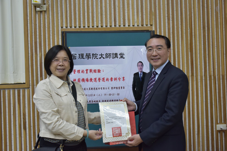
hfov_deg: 53.1
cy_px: 76
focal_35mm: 36
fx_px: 227
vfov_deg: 36.9
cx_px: 114
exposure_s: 1/60
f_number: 4
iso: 800
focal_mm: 24
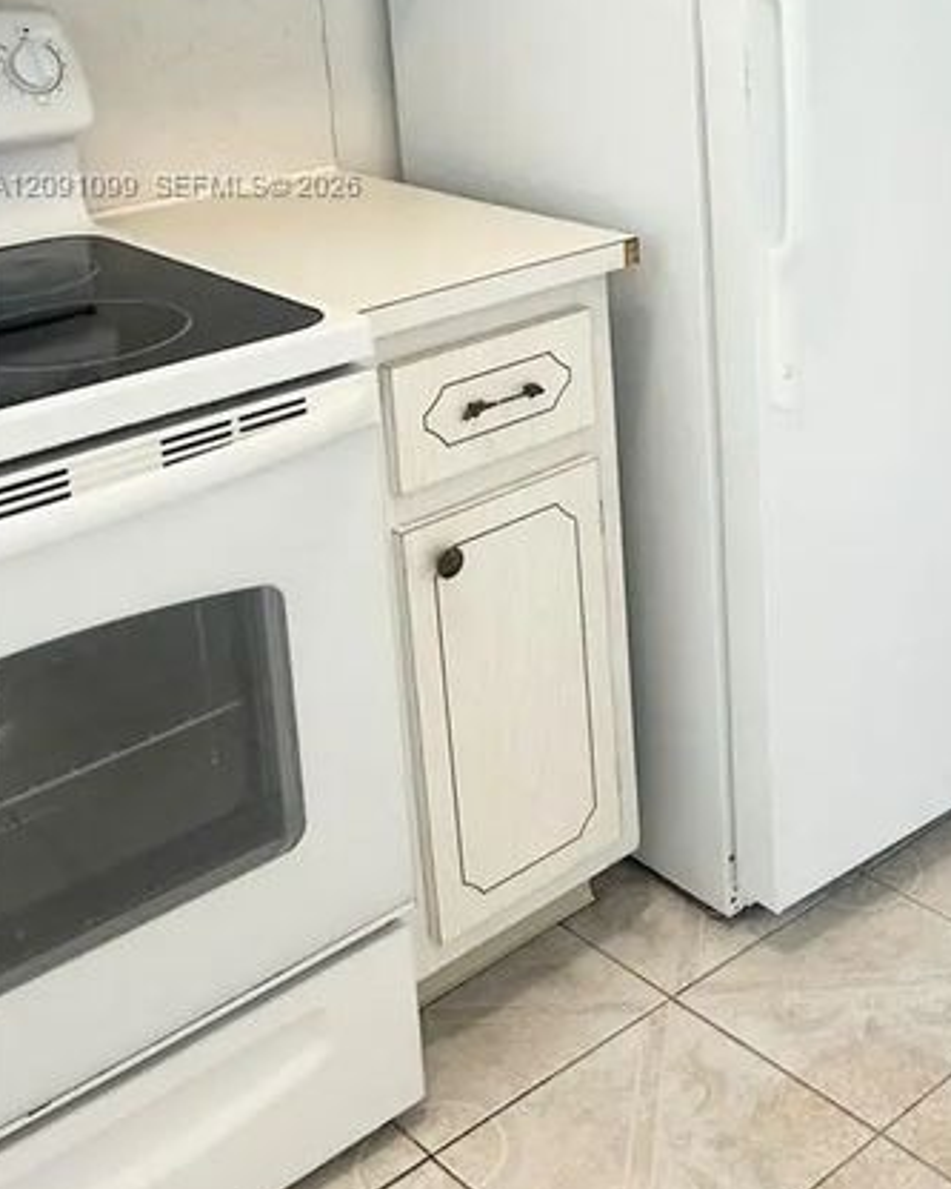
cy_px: 187
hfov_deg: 27.8
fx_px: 1829
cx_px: 897
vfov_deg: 34.5
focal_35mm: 52
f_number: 1.5
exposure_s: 1/120
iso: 80
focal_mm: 5.7
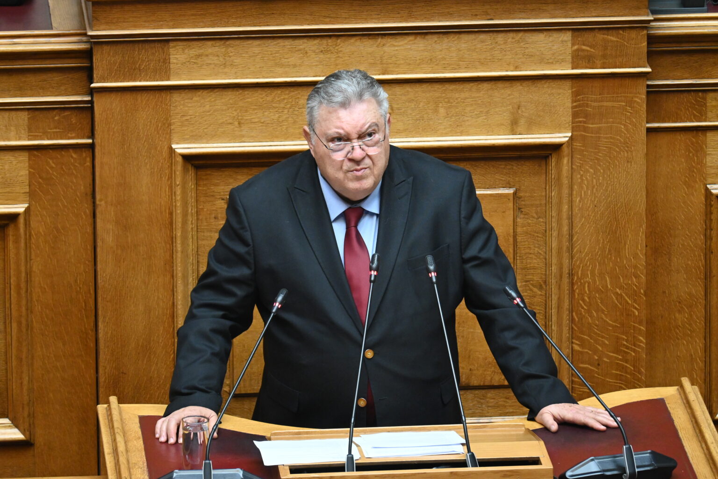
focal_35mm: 330
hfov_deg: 6.2
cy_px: 240
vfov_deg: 4.2
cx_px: 359
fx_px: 6581
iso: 3200
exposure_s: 1/160
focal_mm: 220
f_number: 6
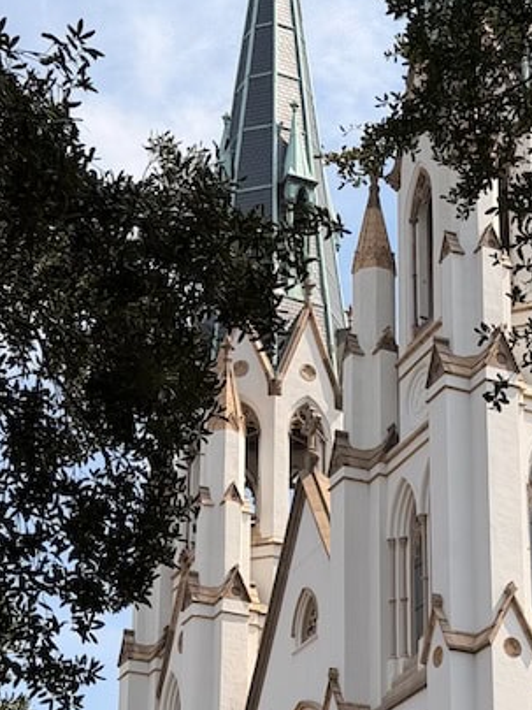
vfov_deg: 20.3
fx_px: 1947
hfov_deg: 15.4
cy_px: 626
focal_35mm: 95
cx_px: 435
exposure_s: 1/4587
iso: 64
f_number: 1.8
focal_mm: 6.8
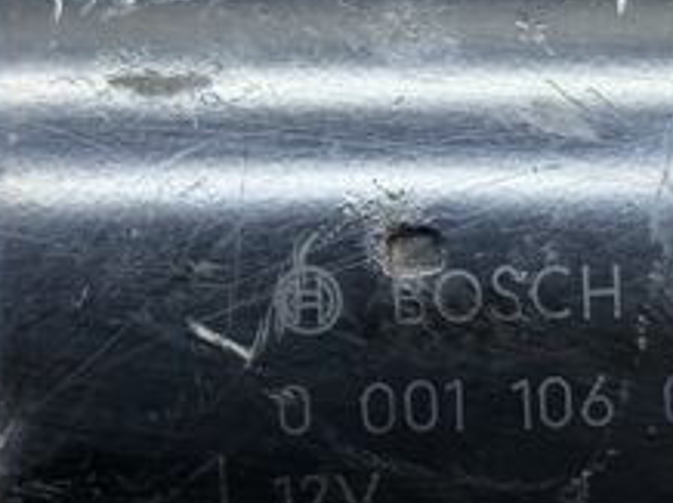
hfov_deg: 13.9
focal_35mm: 141
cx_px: 565
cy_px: 424
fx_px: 2738
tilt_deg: -60.3
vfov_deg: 10.5
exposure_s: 1/100
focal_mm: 6.76
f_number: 1.78
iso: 80
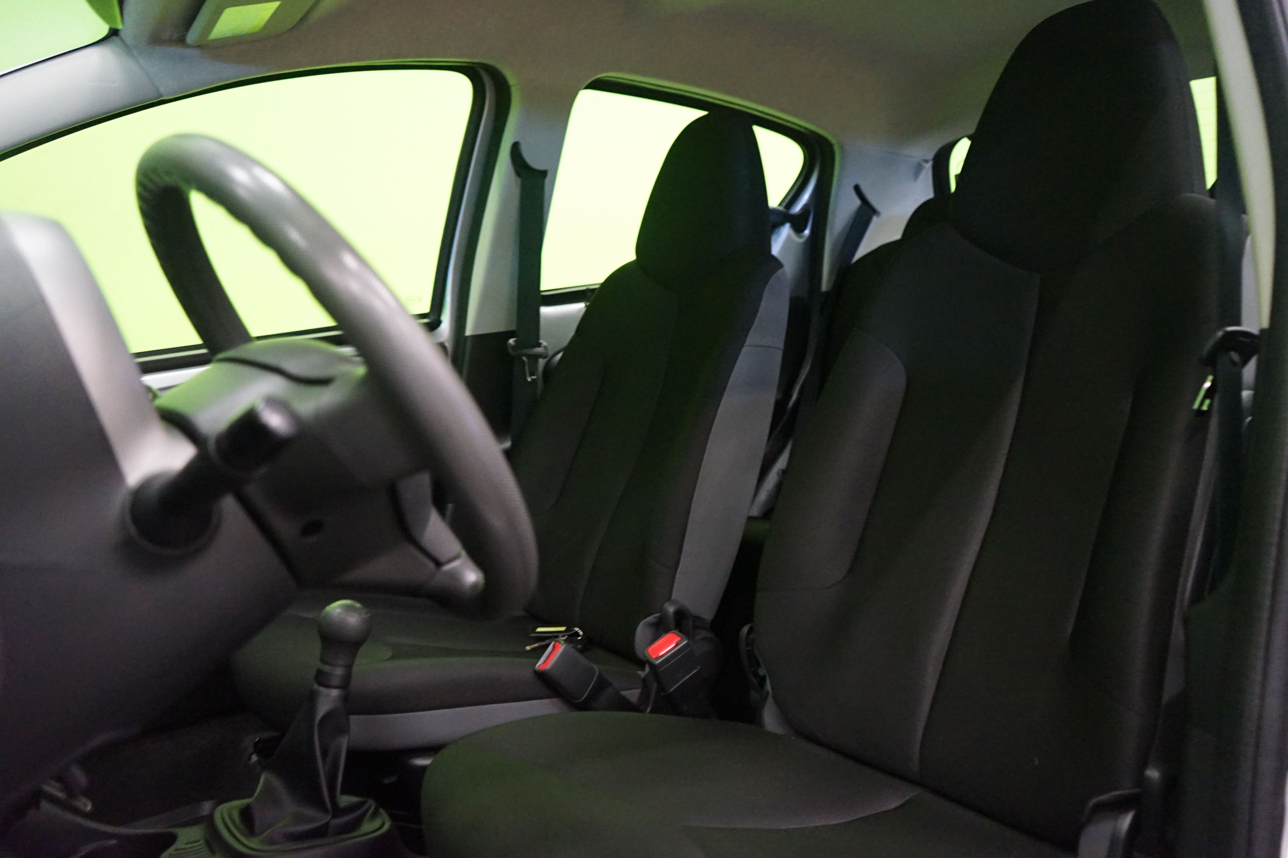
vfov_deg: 46.4
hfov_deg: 65.5
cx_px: 644
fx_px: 1002
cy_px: 429
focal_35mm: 28
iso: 6400
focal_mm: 28
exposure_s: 1/30
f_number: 3.5
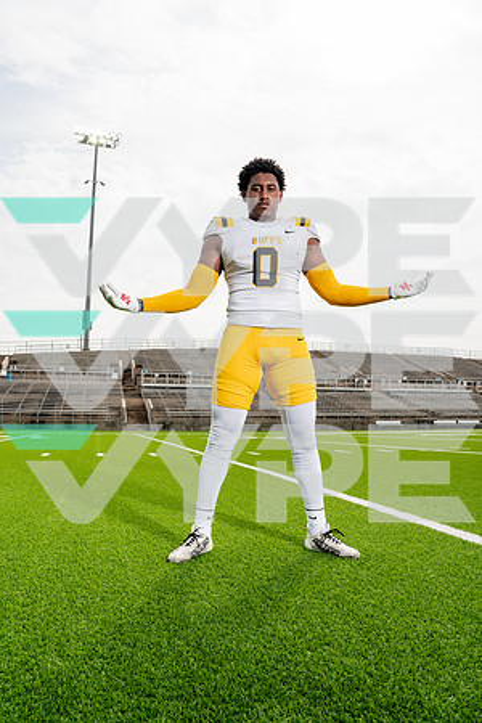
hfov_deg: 49.6
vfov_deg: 69.4
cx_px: 241
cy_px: 362
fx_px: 522
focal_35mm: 26
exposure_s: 1/250
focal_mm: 26
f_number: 8
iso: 100
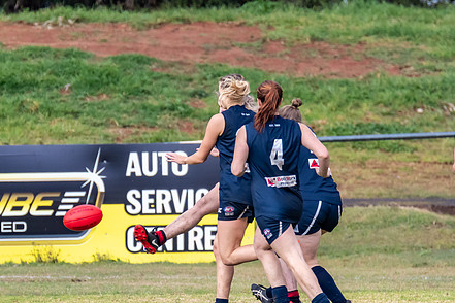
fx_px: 17617
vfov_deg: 1.0
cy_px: 179
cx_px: 243
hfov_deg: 1.5
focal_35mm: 1394
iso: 1250
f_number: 7.1
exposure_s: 1/2000
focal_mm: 600
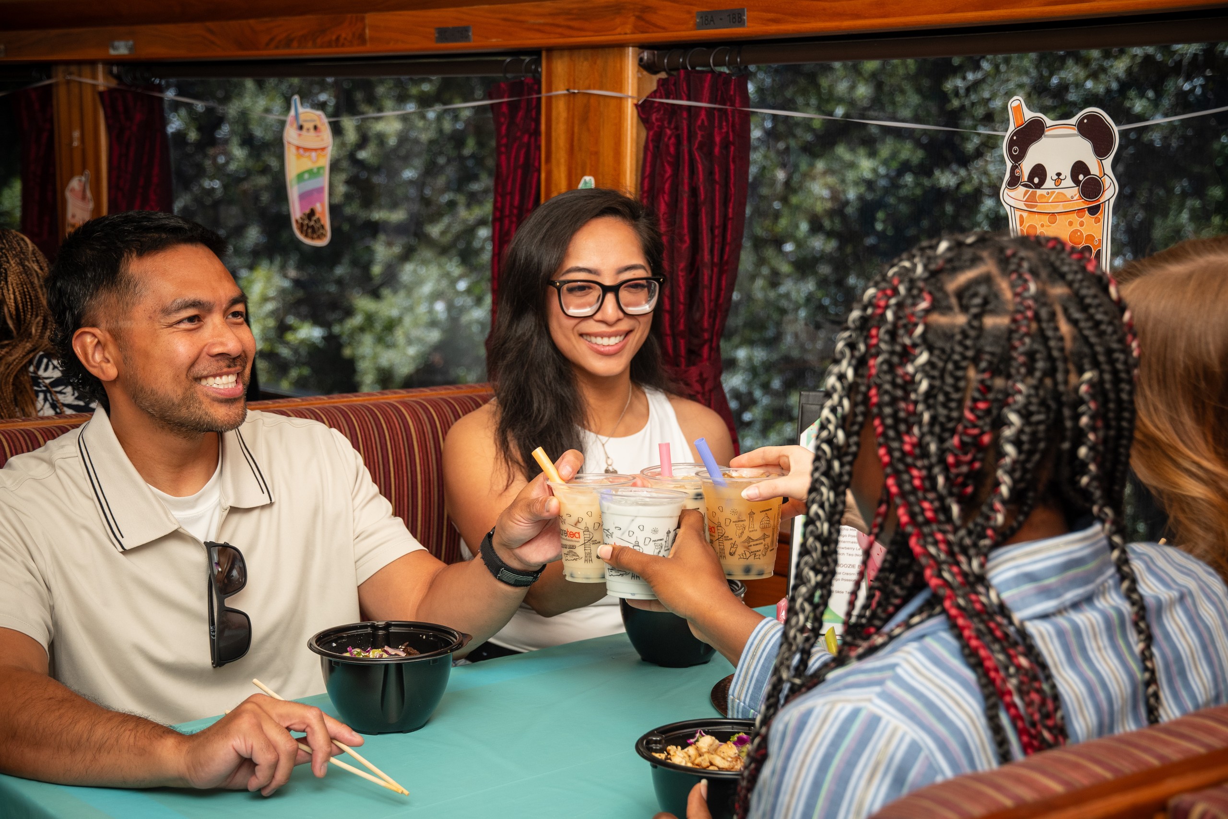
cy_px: 410
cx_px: 614
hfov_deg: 33.4
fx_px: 2047
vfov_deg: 22.6
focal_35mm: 60
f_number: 3.5
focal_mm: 40
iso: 320
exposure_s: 1/60
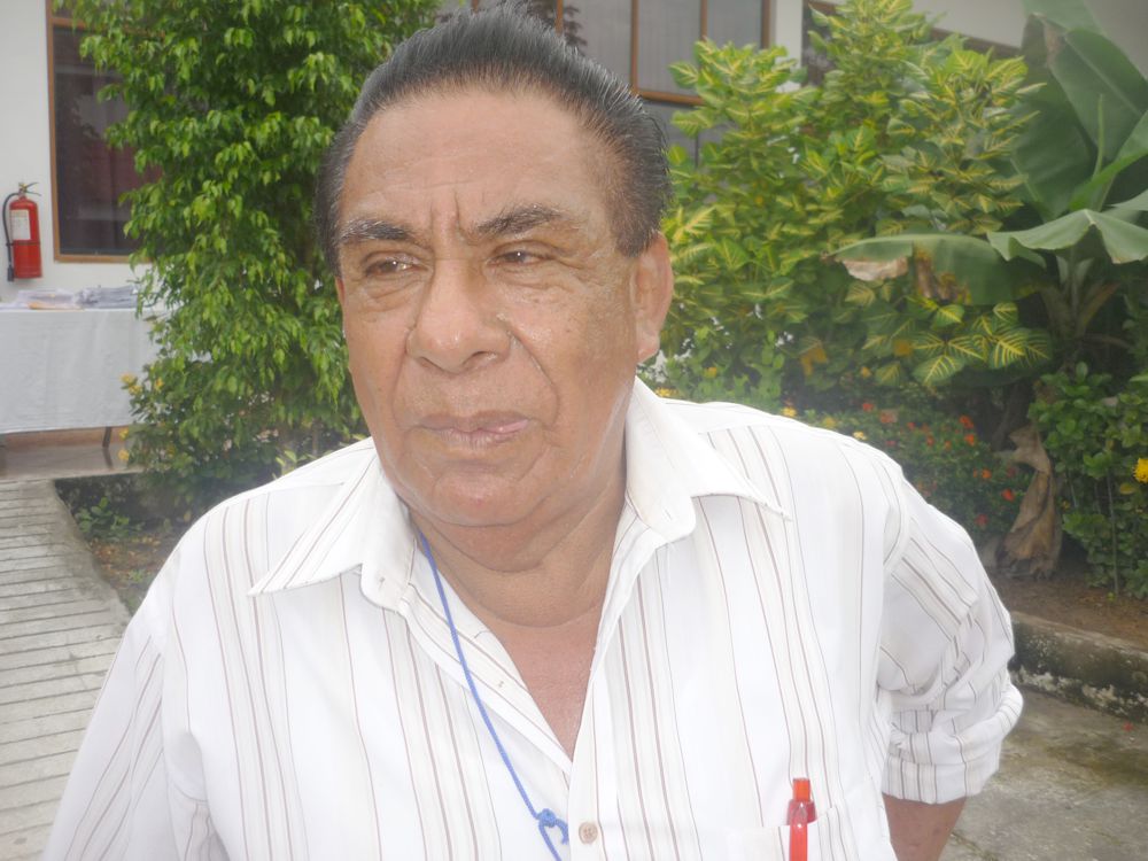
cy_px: 430
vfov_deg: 42.9
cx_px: 574
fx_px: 1094
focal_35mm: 33
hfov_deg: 55.4
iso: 100
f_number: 2.8
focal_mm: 5.5
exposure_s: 1/800
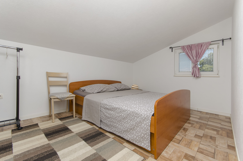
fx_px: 101
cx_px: 122
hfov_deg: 100.5
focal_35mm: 15
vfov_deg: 77.1
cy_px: 80
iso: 100
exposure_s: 1/125
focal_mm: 10
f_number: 7.1
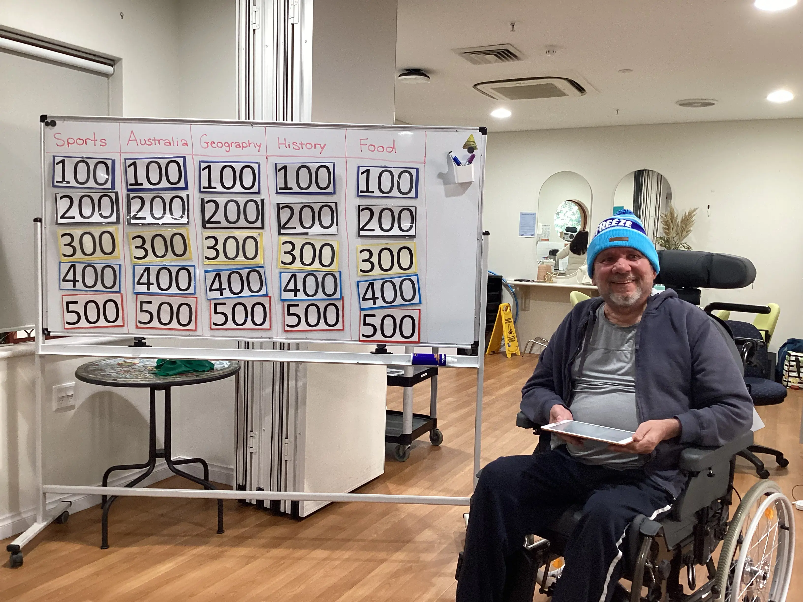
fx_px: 719
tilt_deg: -7.3
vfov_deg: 45.4
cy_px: 301
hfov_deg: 58.4
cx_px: 402
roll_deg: -1.4
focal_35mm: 31
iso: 160
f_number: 2.4
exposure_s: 1/60
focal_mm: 3.3
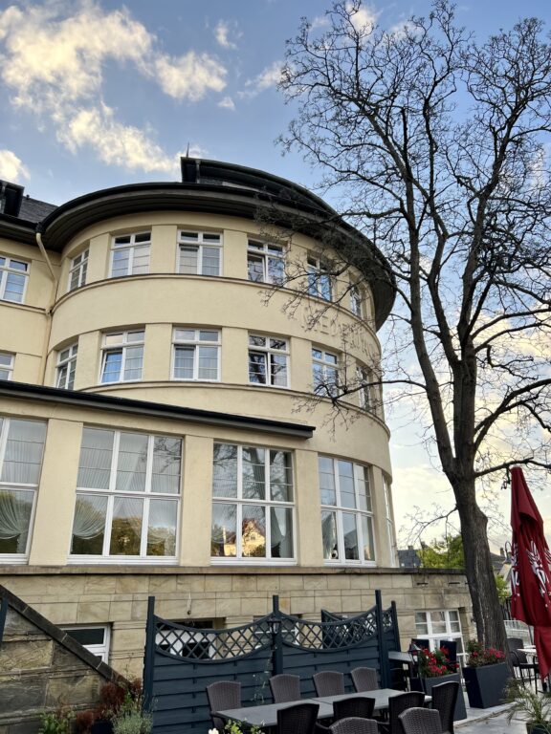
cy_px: 367
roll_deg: +2.4
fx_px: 552
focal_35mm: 26
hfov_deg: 53.1
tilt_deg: +22.4
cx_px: 276
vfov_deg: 67.3
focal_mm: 5.7
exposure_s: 1/413
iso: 50
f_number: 1.5
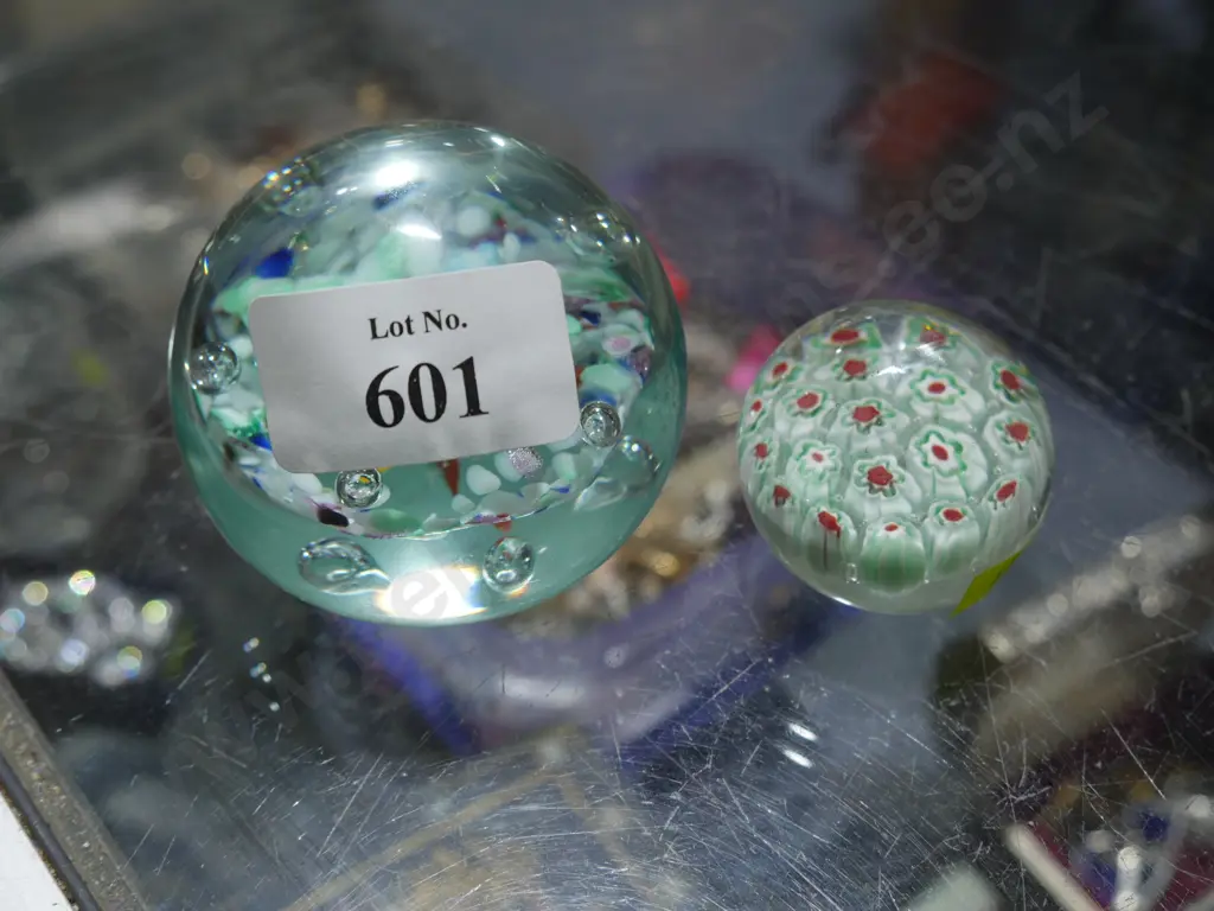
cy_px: 456
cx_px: 607
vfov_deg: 32.9
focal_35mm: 44
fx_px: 1543
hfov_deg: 42.9
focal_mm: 22
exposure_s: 1/60
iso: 320
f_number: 5
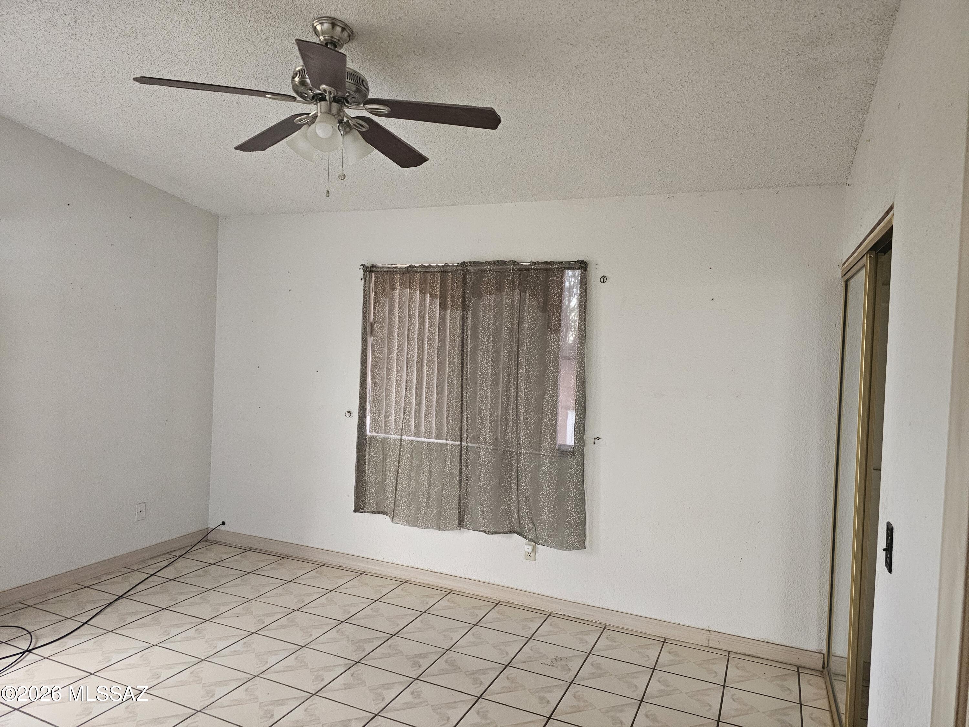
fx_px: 644
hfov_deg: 73.9
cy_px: 364
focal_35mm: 23
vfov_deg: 58.9
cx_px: 484
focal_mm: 6.3
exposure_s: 1/120
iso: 500
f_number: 1.7
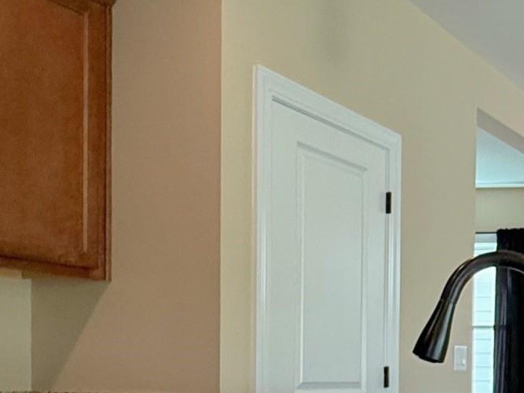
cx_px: 749
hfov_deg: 30.0
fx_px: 651
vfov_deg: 30.8
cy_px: 405
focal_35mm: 43
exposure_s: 1/120
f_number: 2.2
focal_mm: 2.22
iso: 200
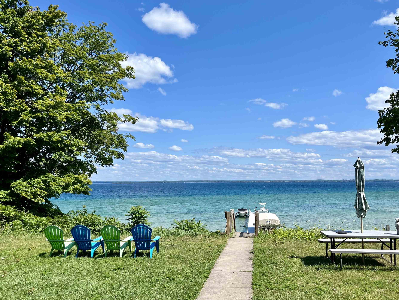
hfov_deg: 59.8
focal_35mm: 30
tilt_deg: +5.0
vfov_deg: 46.8
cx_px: 220
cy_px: 145
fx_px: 346
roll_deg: +0.9
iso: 50
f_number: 1.6
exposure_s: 1/4484
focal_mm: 5.1
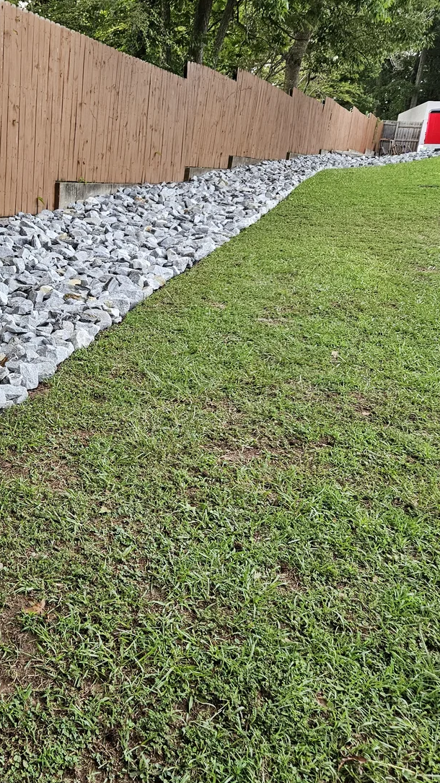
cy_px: 404
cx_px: 49
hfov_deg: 30.7
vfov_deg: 54.0
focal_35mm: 37
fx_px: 767
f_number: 1.8
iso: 200
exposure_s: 1/359
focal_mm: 5.4
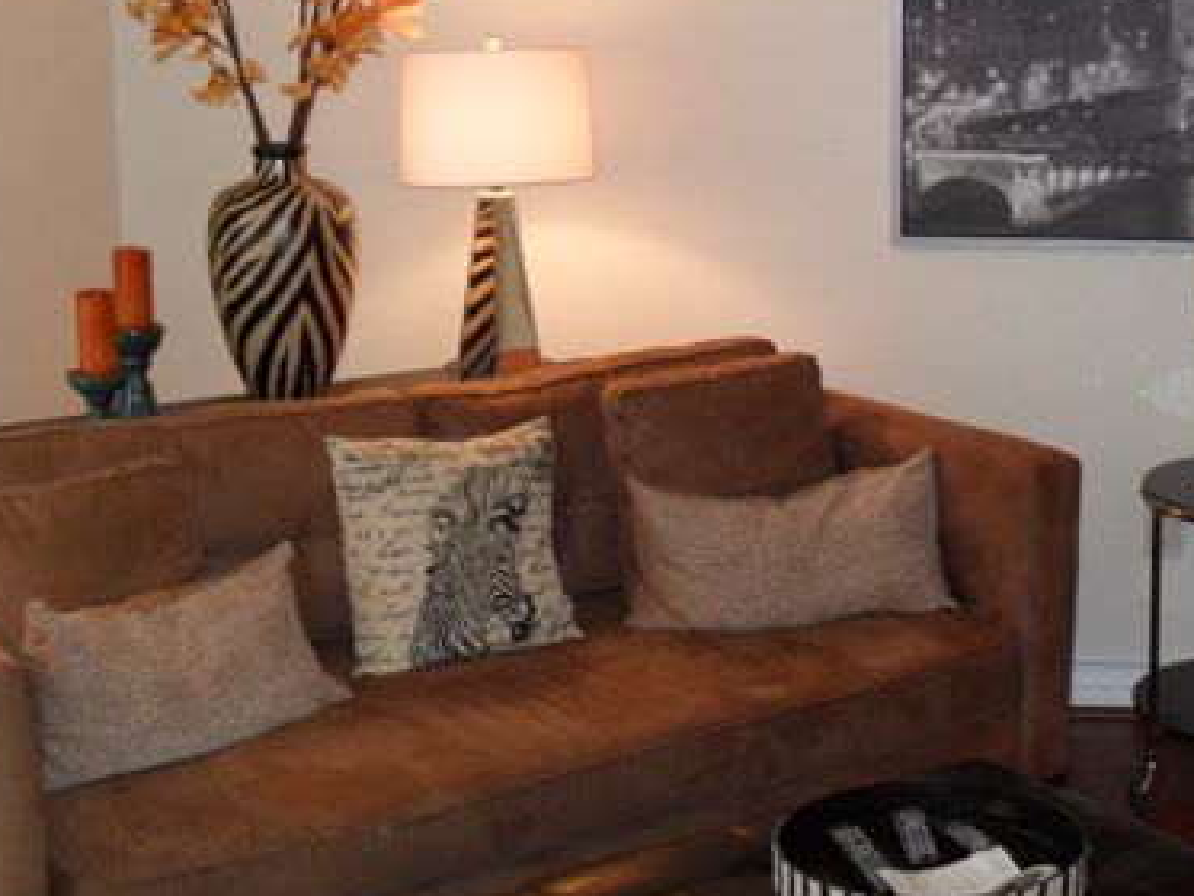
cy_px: 416
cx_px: 823
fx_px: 2070
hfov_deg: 31.8
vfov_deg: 24.4
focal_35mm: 60
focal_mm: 6.3
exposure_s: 1/45
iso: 200
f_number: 3
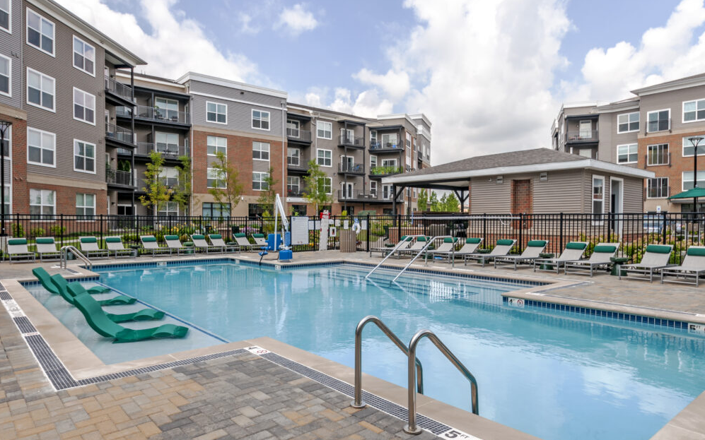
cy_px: 210
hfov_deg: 75.9
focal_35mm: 24
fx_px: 452
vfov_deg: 52.0
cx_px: 349
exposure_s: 1/320
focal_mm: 15
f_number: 8
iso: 100
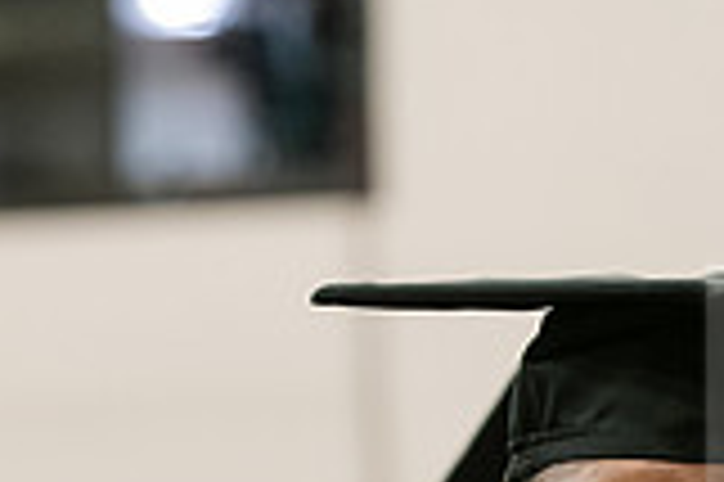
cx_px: 571
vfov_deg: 4.0
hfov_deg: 6.0
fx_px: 6891
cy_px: 809
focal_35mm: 343
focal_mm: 95
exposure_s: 1/200
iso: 2000
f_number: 4
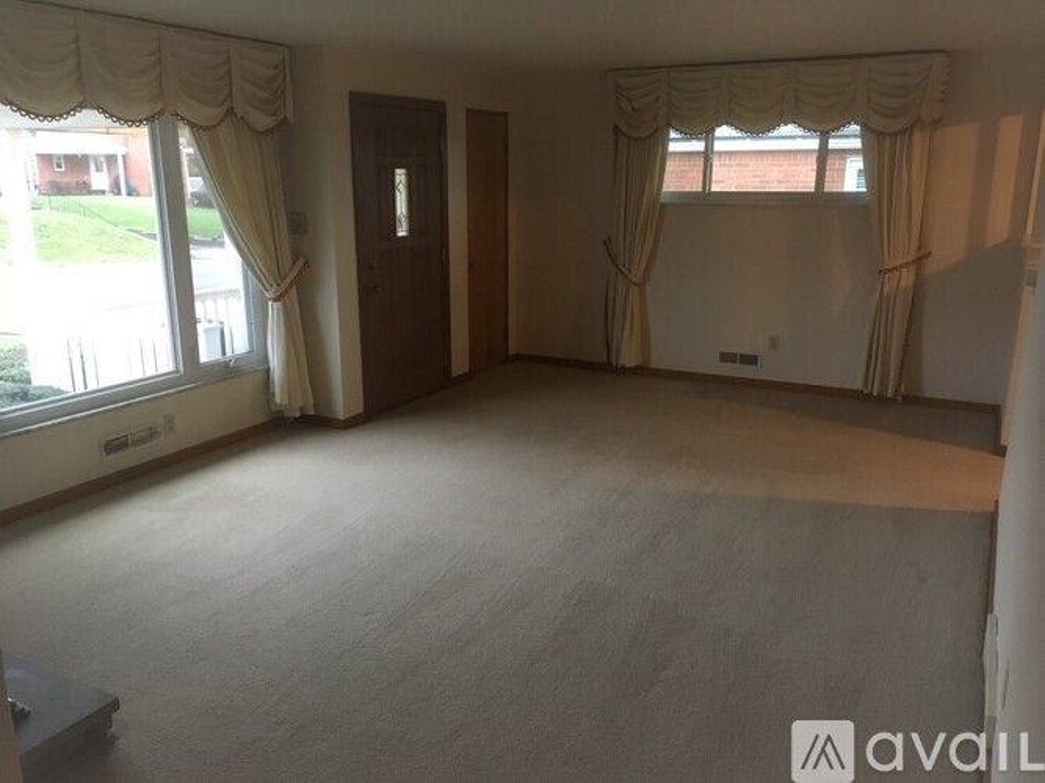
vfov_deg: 48.2
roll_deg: +1.2
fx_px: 875
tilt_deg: -15.1
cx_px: 522
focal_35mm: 29
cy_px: 392
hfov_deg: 61.7
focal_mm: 4.15
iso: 200
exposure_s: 1/30
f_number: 2.2
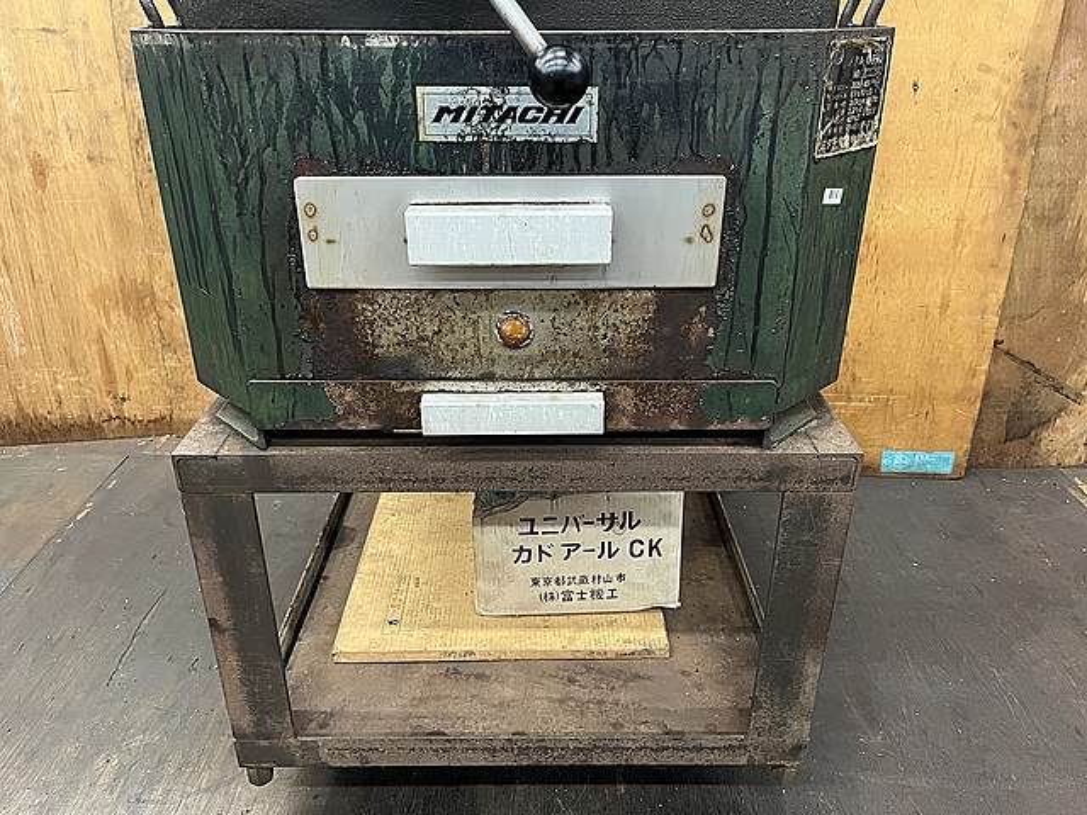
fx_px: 816
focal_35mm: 26
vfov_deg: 53.1
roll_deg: +0.6
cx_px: 544
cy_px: 408
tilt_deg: -25.7
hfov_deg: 67.3
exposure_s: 1/60
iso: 500
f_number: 1.6
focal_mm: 5.1
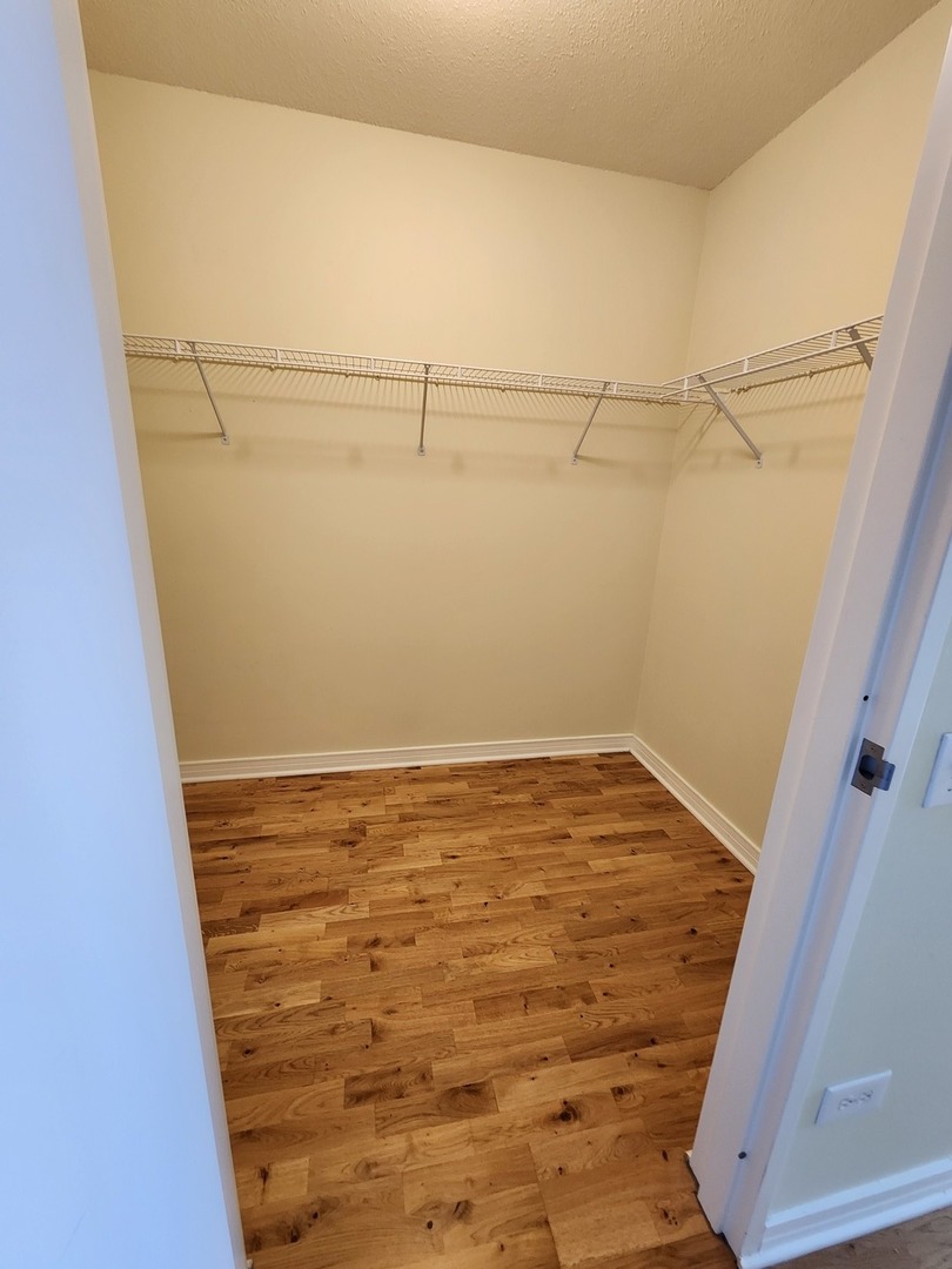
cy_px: 634
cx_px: 476
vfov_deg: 106.2
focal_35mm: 13
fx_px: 477
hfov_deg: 89.9
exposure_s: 1/40
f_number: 2.2
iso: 320
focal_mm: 2.2
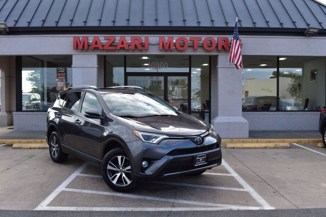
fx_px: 312
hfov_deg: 55.1
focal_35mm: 34
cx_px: 163
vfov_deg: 38.3
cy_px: 108
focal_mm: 23
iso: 400
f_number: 10
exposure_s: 1/200
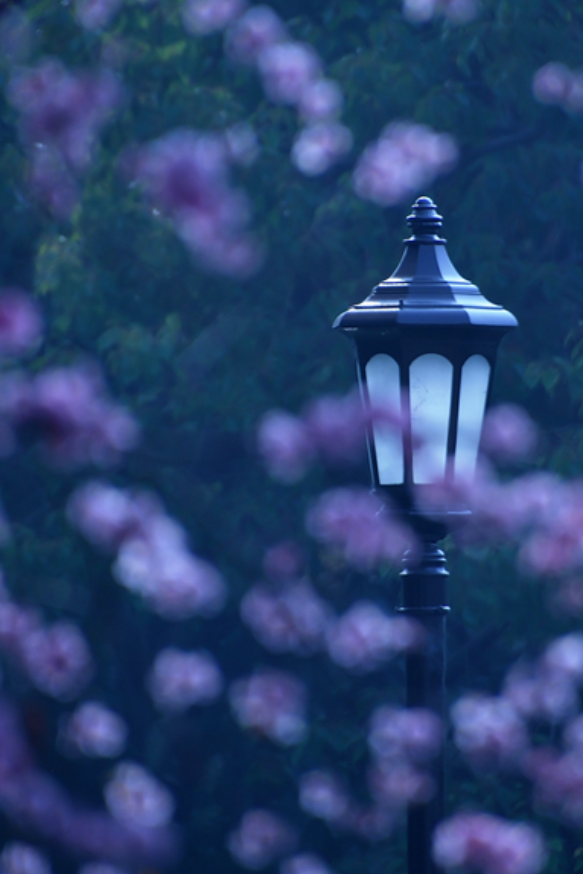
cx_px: 377
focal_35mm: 784
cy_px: 350
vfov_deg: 2.6
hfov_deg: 1.8
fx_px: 19032
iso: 200
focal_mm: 300
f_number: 6.3
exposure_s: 1/320
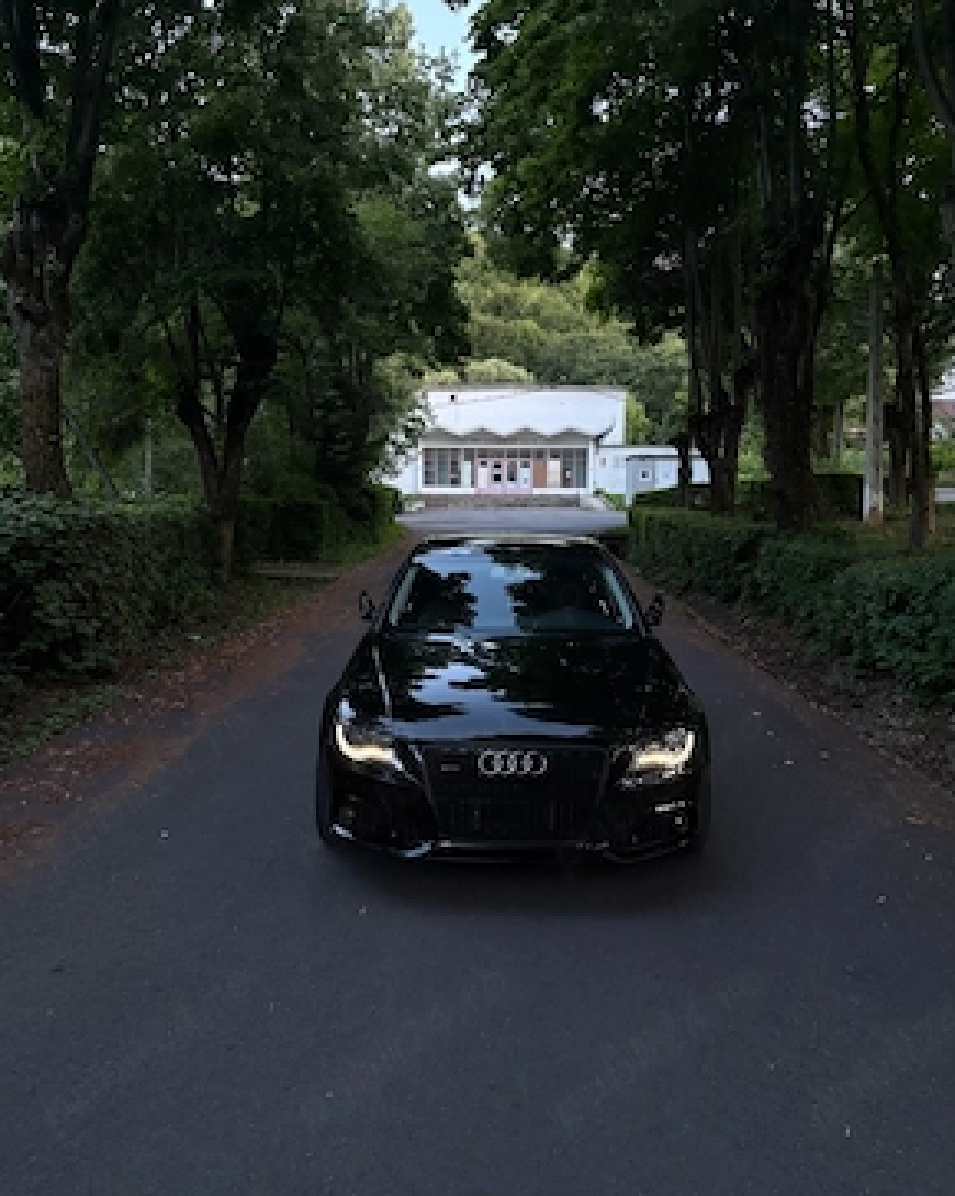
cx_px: 468
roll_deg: -0.8
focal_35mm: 28
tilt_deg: -2.3
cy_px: 573
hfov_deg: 51.5
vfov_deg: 62.2
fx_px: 990
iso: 400
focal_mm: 5.96
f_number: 1.6
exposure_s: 1/49
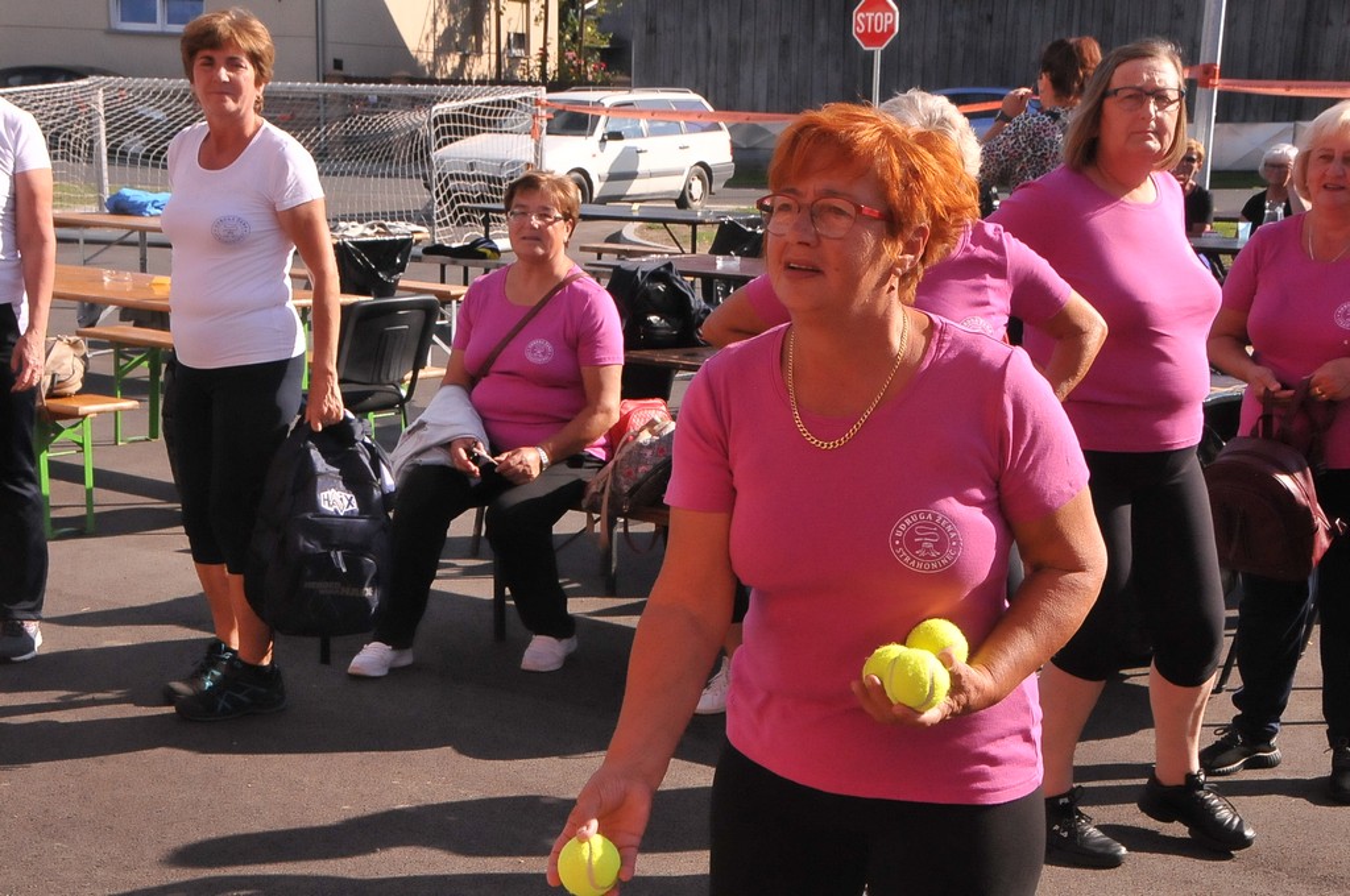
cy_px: 448
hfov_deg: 33.4
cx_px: 675
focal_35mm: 60
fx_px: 2247
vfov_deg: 22.6
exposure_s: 1/1000
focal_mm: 40
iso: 2000
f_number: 16
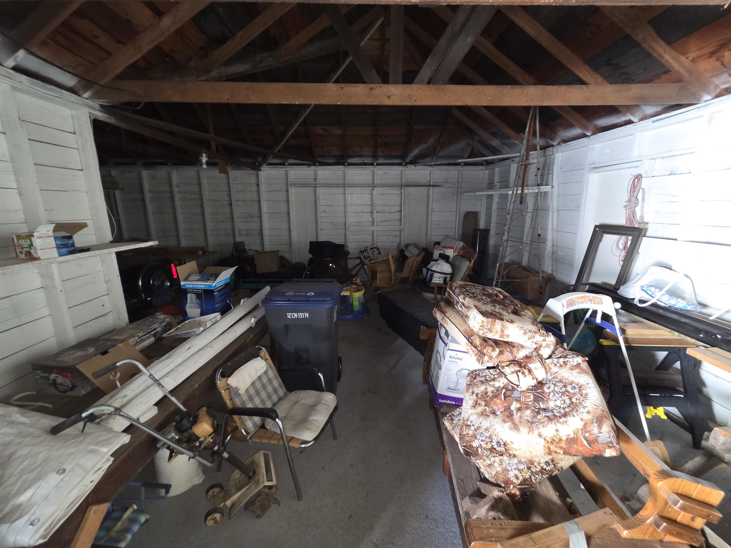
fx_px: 275
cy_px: 274
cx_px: 366
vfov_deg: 89.9
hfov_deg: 106.2
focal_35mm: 13
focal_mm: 2.2
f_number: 2.2
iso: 1600
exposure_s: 1/8
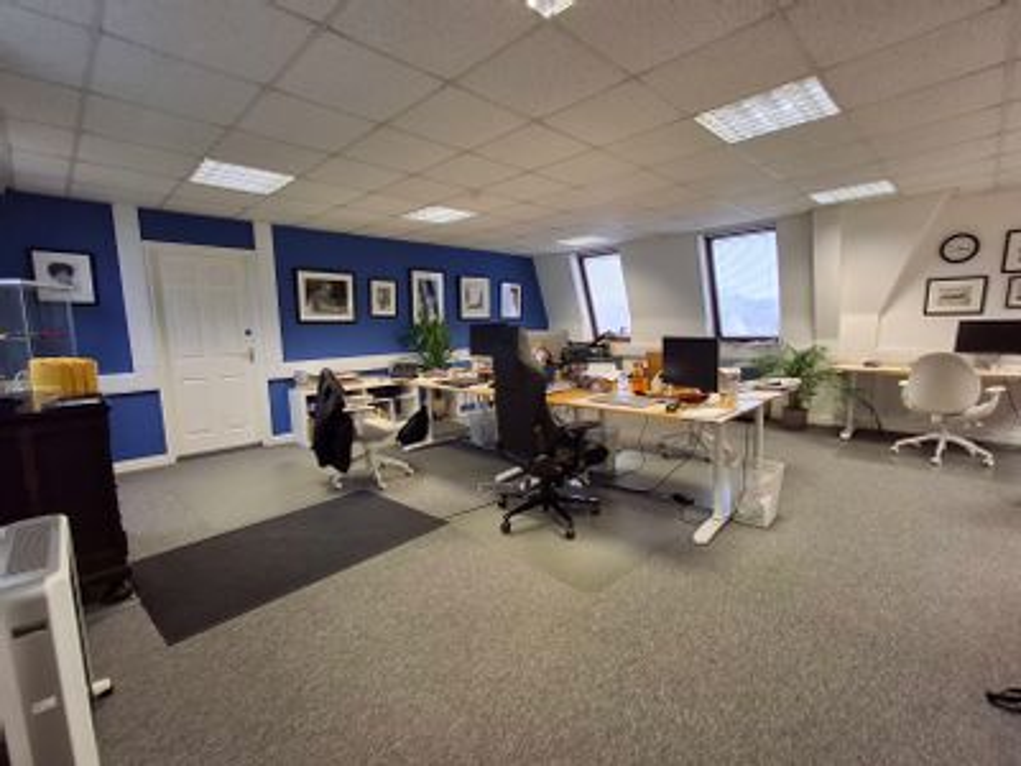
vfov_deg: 78.1
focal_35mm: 16
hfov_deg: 94.5
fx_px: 472
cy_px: 383
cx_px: 510
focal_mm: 1.64
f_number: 2.2
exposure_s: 1/40
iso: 125
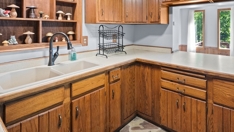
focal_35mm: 21
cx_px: 148
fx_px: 130
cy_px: 27
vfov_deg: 50.4
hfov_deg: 82.1
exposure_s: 1/15
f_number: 9
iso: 1600
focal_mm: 14
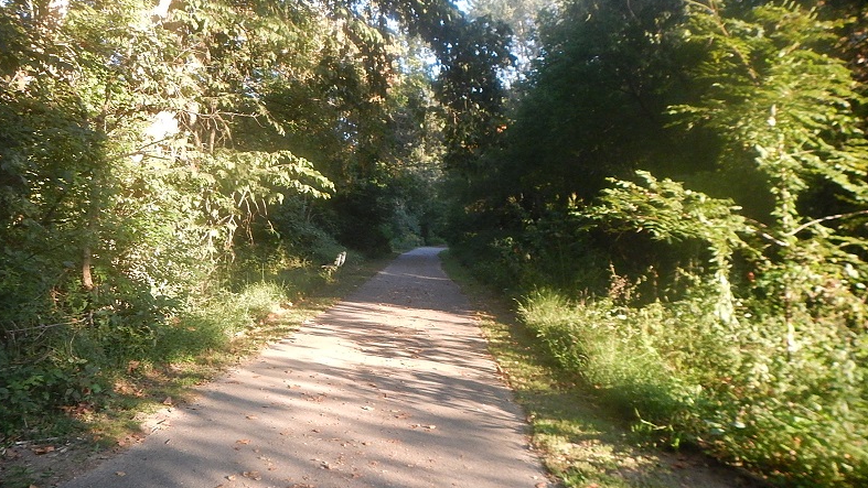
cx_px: 429
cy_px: 237
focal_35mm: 31
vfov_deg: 37.8
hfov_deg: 62.6
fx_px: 714
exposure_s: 1/200
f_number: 3.9
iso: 400
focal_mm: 5
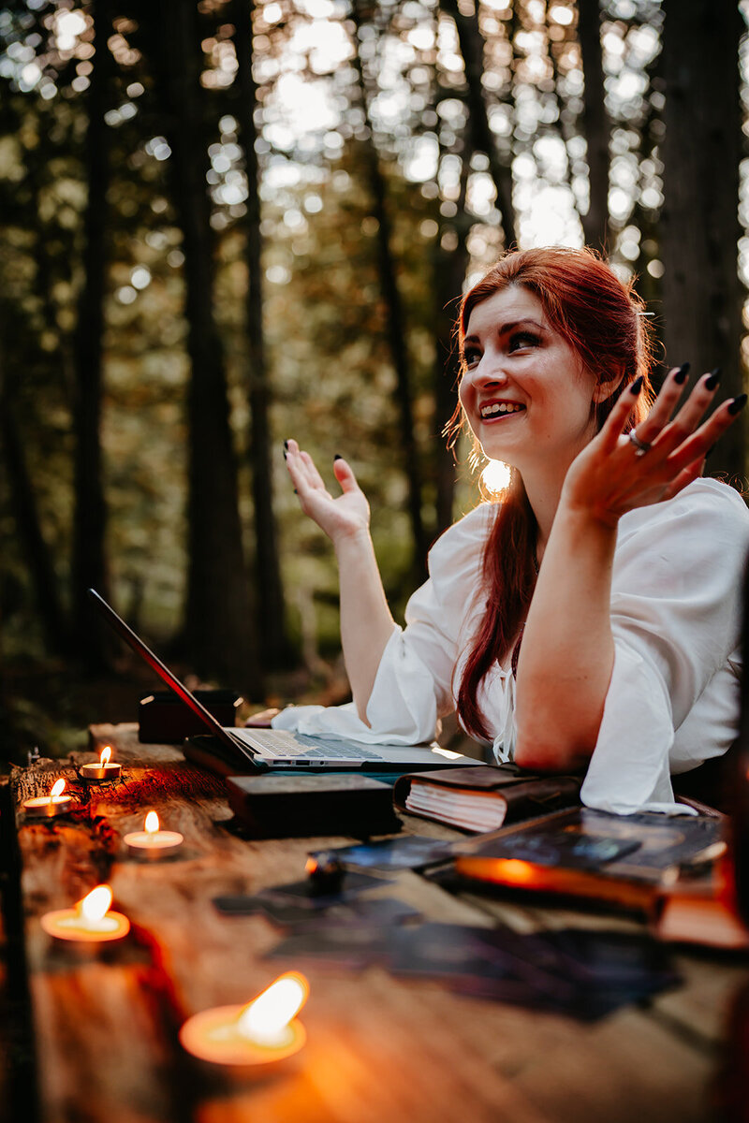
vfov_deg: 54.4
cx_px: 374
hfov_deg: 37.9
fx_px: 1092
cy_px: 562
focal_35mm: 35
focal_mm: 35
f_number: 1.8
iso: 800
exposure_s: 1/200
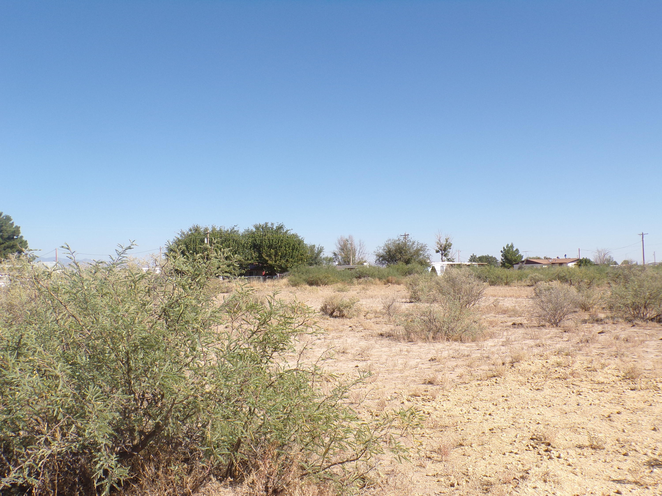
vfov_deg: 44.2
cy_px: 248
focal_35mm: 32
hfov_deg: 56.8
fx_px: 612
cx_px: 331
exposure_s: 1/450
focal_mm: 5.8
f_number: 4.6
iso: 80
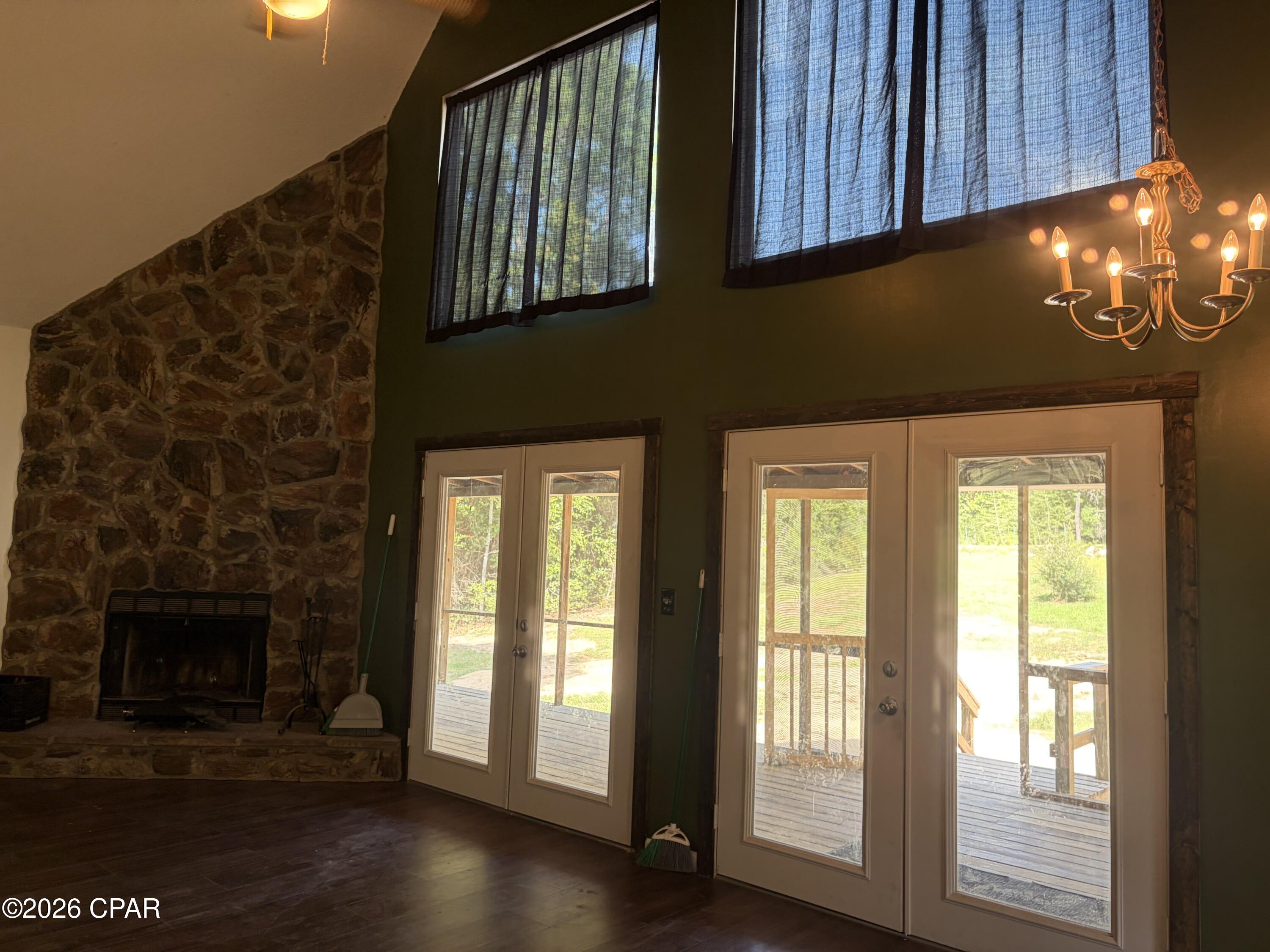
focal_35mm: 26
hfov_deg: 67.3
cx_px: 635
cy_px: 476
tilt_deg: +5.6
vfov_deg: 53.1
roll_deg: -0.2
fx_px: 954
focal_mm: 5.96
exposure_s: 1/60
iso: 100
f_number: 1.6
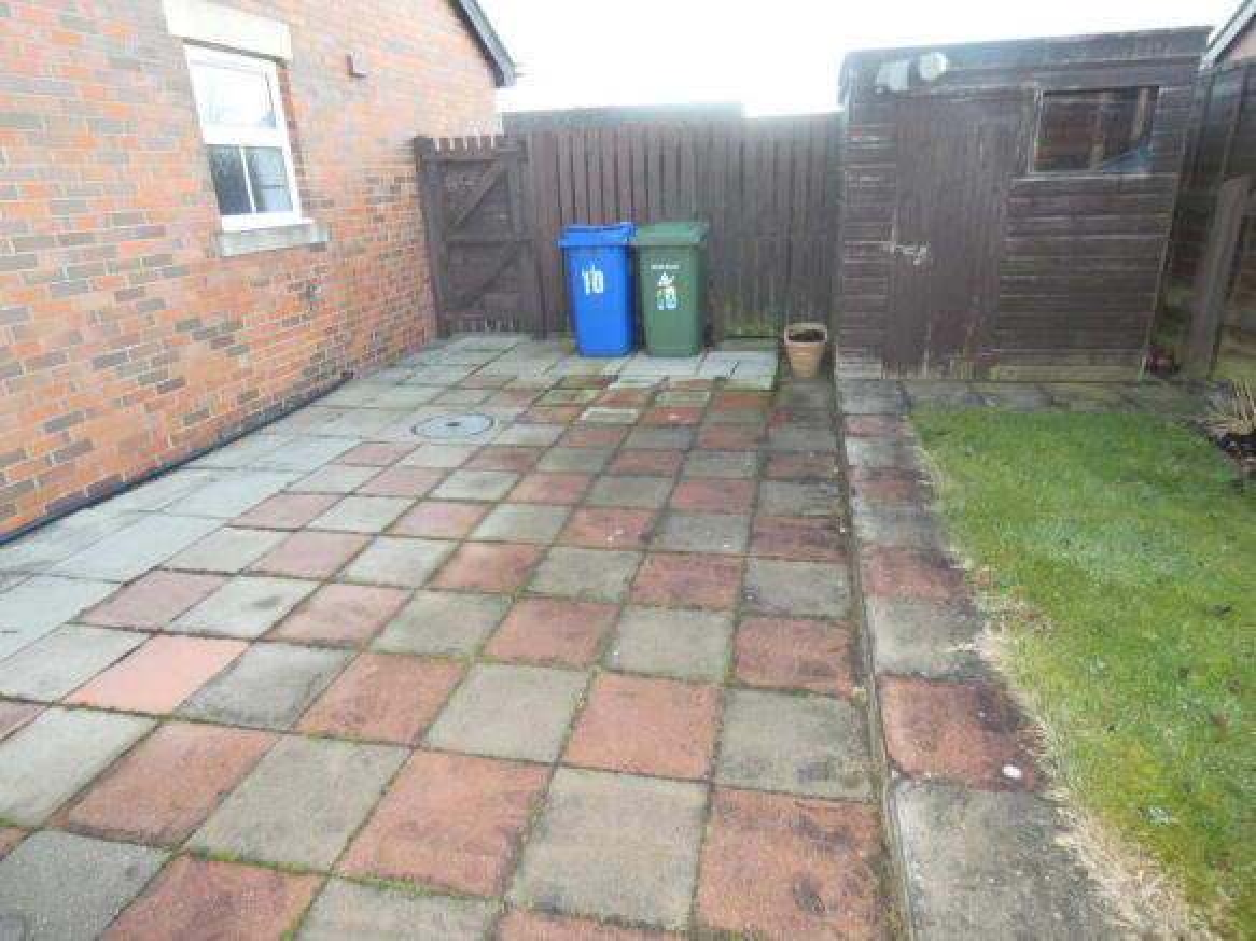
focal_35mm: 20
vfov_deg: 66.0
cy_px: 470
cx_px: 628
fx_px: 726
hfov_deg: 81.8
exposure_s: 1/60
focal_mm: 3.6
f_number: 2.8
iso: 250
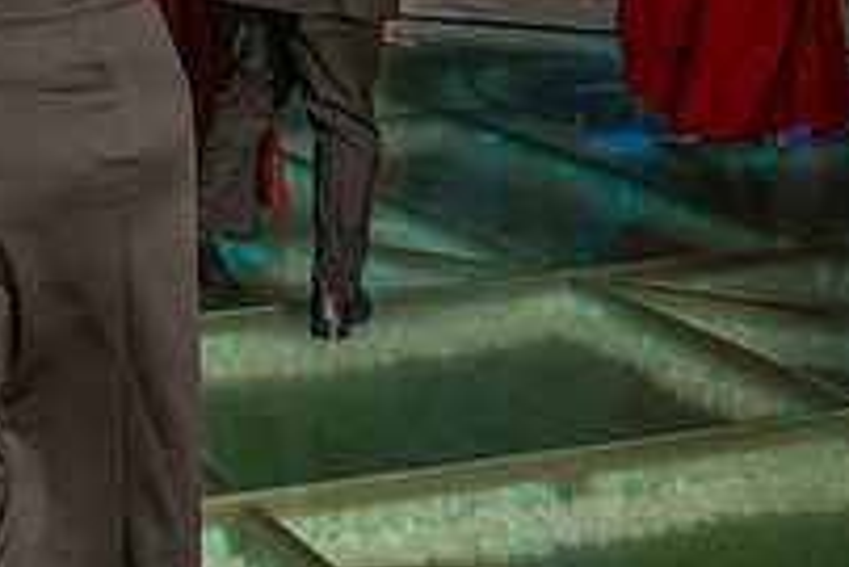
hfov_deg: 24.2
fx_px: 1628
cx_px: -357
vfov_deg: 18.5
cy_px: -149
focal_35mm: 69
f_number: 4
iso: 1000
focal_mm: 24
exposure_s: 1/160
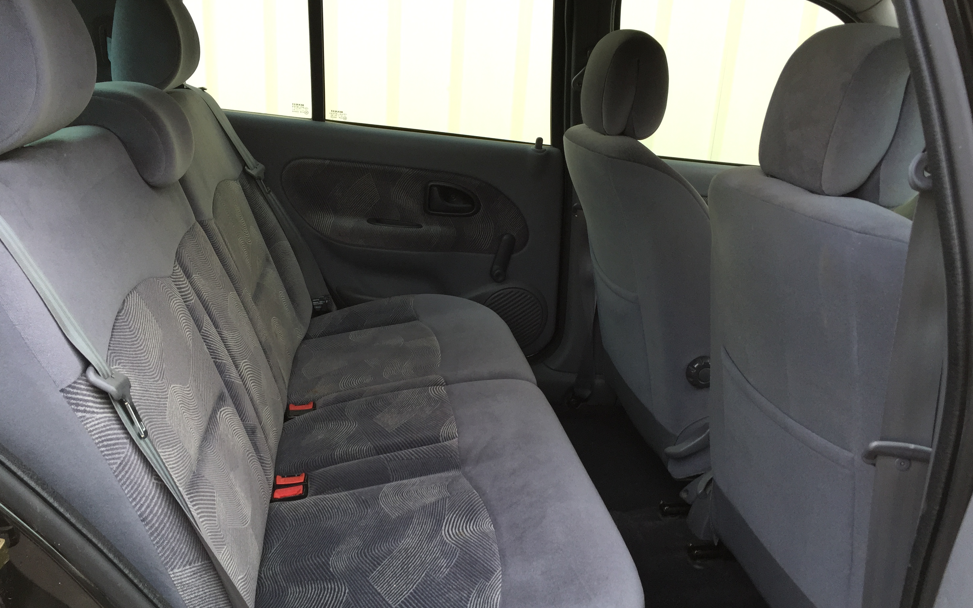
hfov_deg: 61.2
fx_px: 822
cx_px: 487
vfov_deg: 40.5
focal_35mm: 31
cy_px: 337
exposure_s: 1/120
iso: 50
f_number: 2.2
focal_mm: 4.15
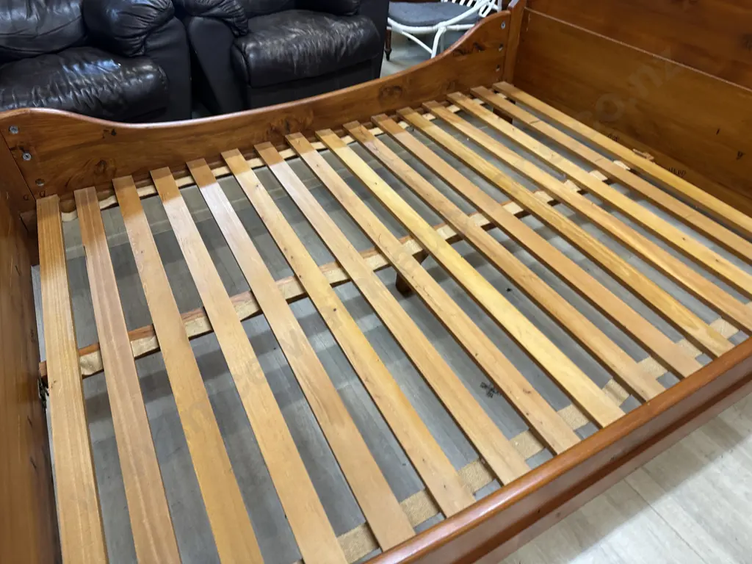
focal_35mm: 24
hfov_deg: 71.6
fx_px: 521
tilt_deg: -38.8
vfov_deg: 56.8
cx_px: 376
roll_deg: -2.0
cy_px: 282
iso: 125
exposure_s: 1/50
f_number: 1.78
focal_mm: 6.86
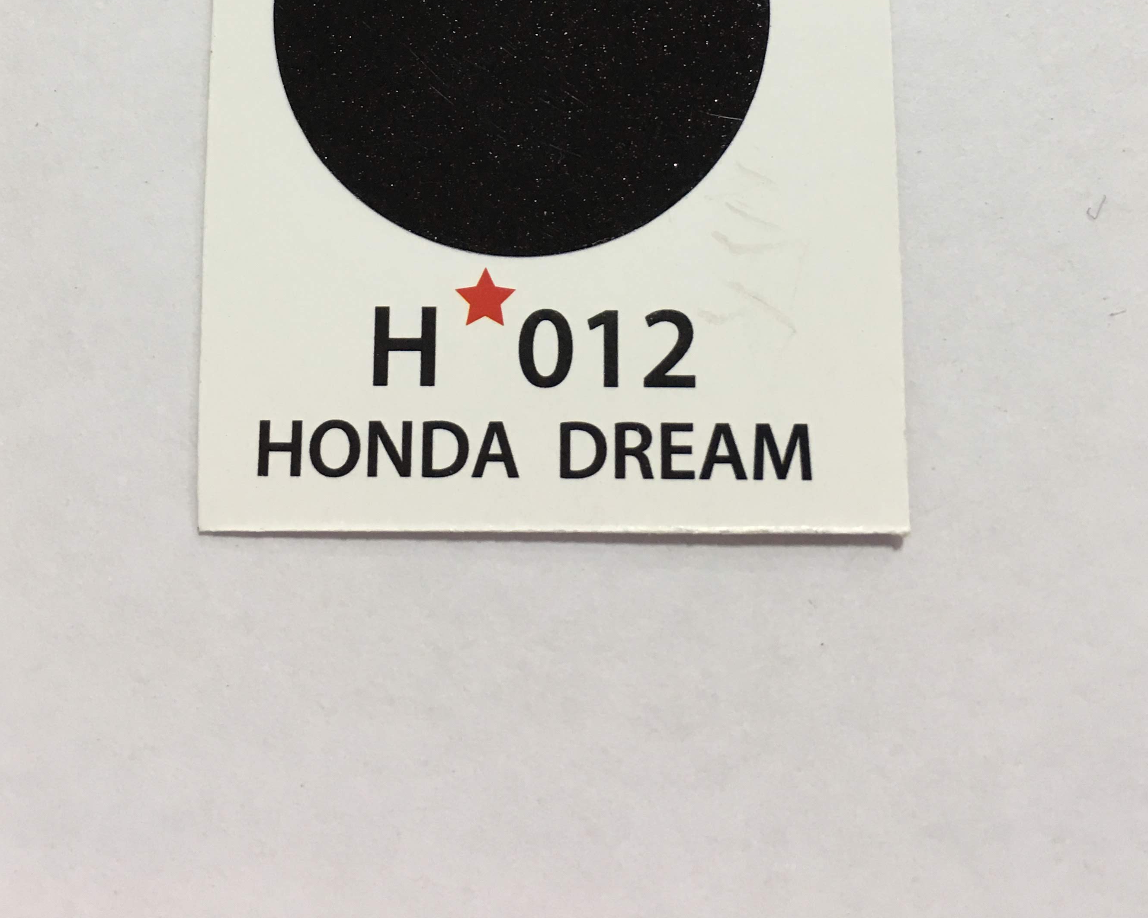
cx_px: 556
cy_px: 63
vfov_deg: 32.8
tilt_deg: -81.1
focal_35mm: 43
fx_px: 1461
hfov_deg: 42.9
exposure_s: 1/33
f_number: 2.2
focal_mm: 4.15
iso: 100
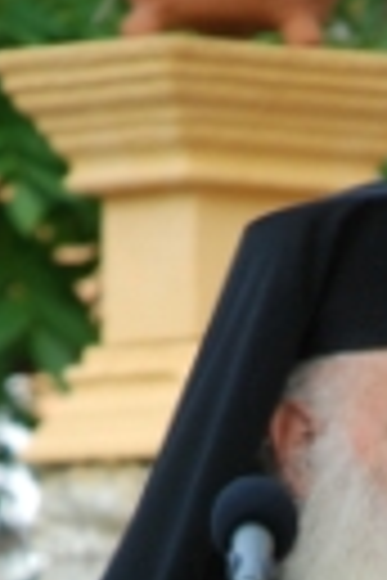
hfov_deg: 1.9
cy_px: 940
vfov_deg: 2.9
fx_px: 11395
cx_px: 482
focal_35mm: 707
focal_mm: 135
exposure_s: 1/180
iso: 500
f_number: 5.6
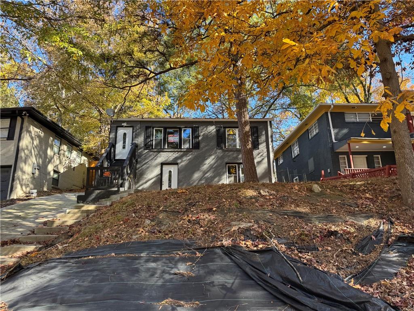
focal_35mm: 24
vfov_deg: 56.8
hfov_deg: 71.6
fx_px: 287
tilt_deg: +16.0
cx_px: 207
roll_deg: +1.4
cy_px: 156
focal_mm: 6.76
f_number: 1.78
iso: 80
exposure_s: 1/328
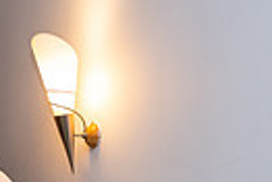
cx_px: -241
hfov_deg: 13.9
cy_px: 235
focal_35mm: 128
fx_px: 969
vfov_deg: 10.5
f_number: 3.5
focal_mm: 29
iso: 640
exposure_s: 1/160
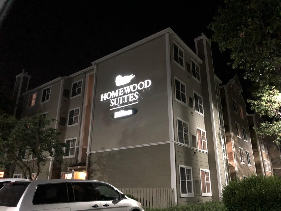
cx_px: 140
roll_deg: -0.7
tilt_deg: +18.5
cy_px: 106
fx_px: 227
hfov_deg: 63.4
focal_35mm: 28
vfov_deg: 49.7
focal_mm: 3.99
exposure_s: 1/4
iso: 400
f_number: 1.8
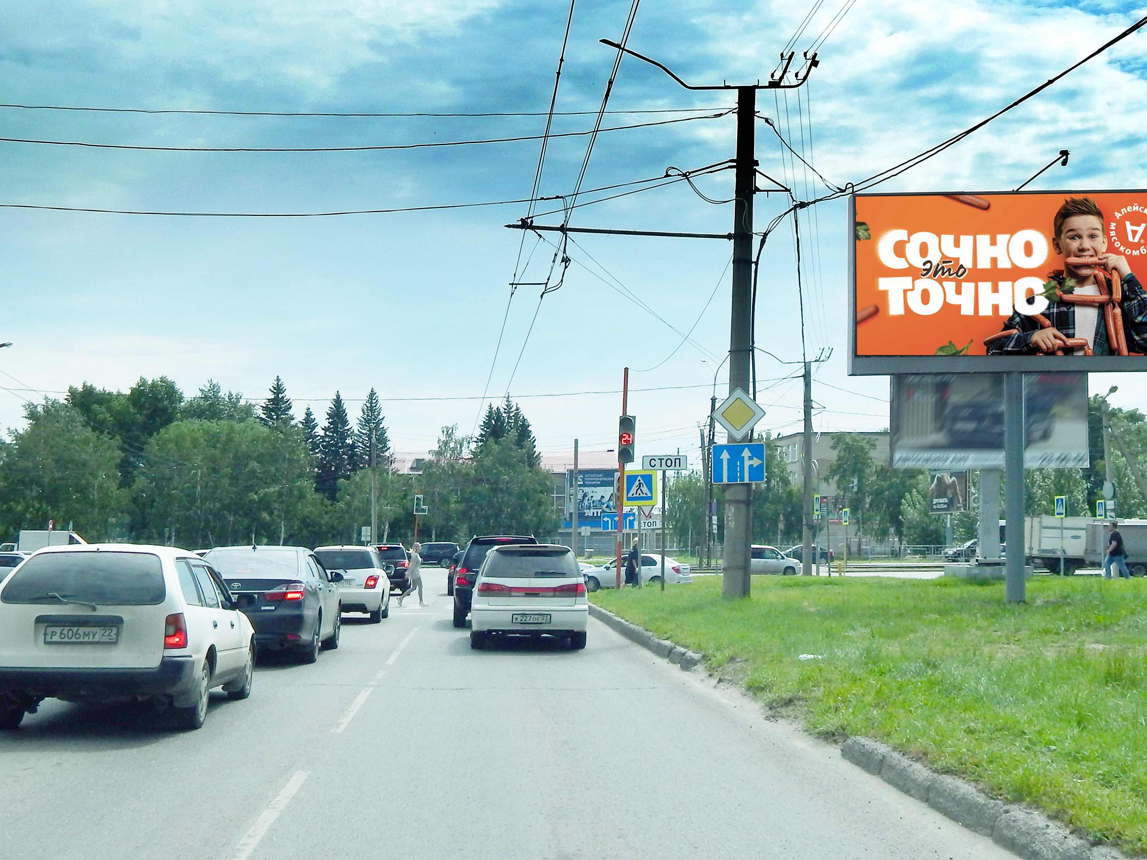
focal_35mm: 43
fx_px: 1425
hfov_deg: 43.8
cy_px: 360
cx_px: 638
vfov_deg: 33.5
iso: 125
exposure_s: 1/1000
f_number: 6.5
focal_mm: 5.6
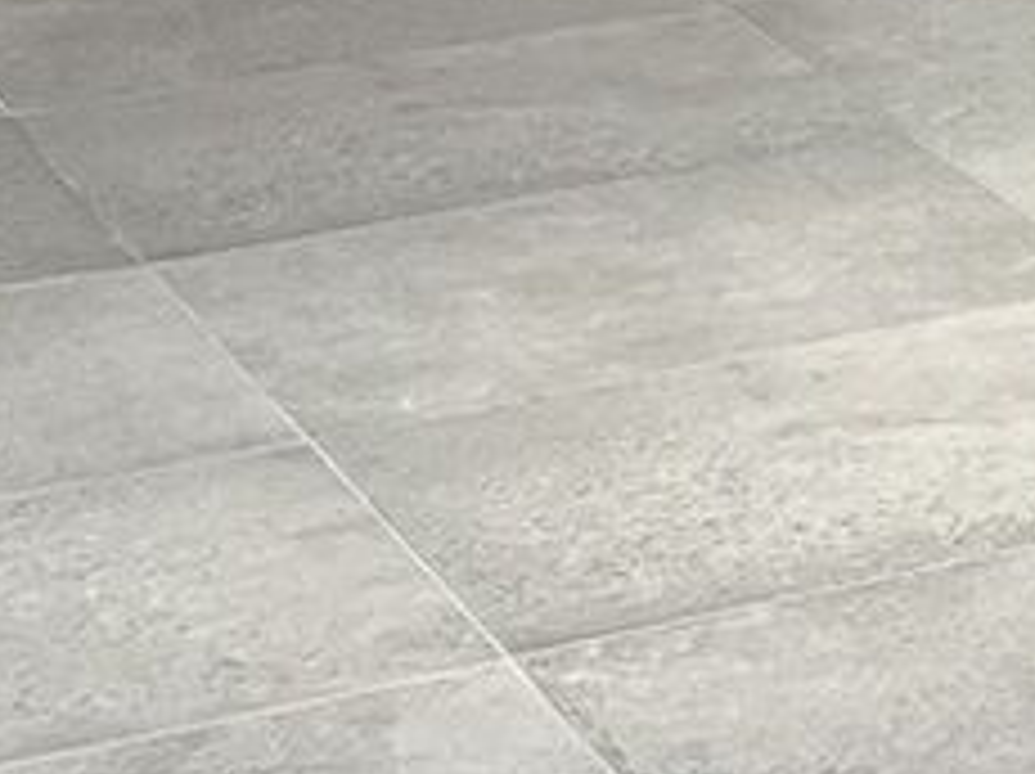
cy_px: -932
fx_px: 5765
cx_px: 3494
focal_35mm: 193
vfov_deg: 7.3
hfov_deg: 8.1
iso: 40
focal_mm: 5.7
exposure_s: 1/120
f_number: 1.5
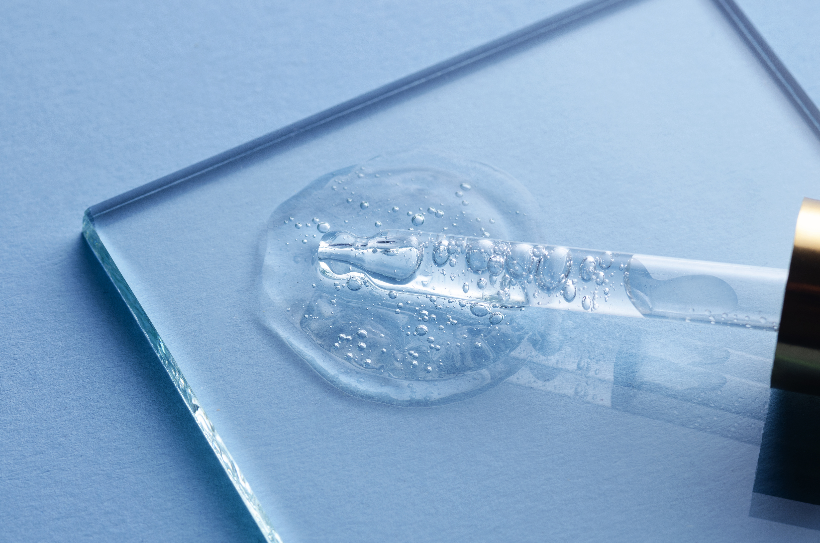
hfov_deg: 13.1
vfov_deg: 8.7
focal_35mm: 158
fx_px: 3580
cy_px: 272
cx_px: 410
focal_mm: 105
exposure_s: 1/125
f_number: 11
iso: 100
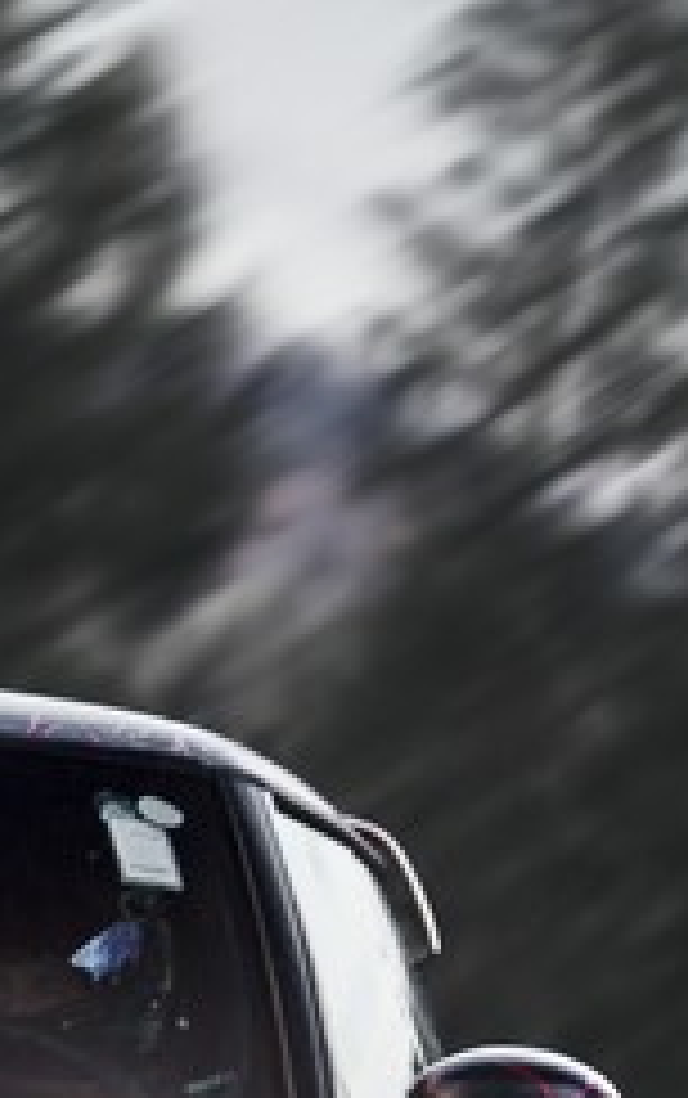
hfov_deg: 4.6
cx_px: -261
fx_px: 8440
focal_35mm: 282
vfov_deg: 7.3
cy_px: 1523
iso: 400
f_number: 4
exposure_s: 1/160
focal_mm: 66
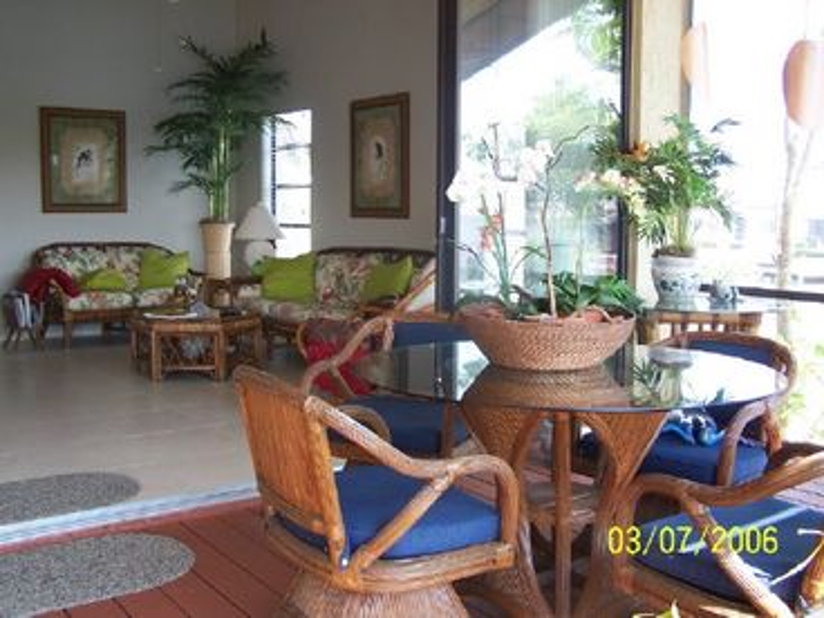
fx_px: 905
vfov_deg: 37.7
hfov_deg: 49.0
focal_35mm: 38
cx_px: 412
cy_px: 309
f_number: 2.8
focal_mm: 6.3
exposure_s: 1/45
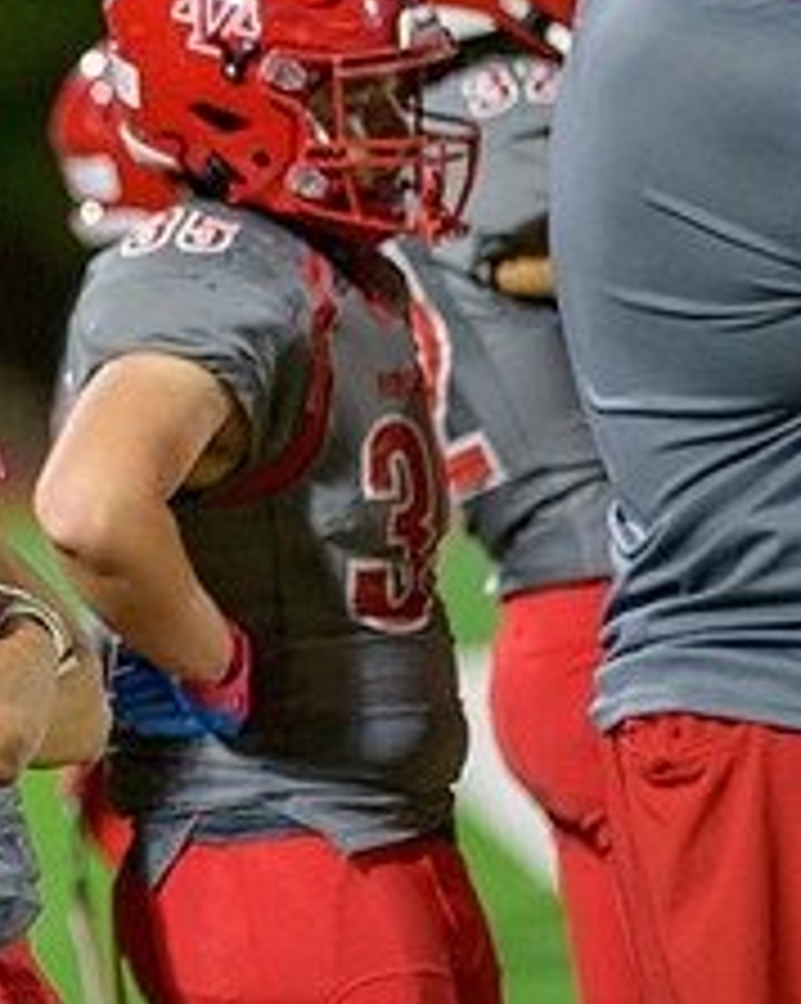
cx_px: -360
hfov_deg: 3.2
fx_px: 14510
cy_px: 371
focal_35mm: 489
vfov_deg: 4.0
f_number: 2.8
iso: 1600
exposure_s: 1/250
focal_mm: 200
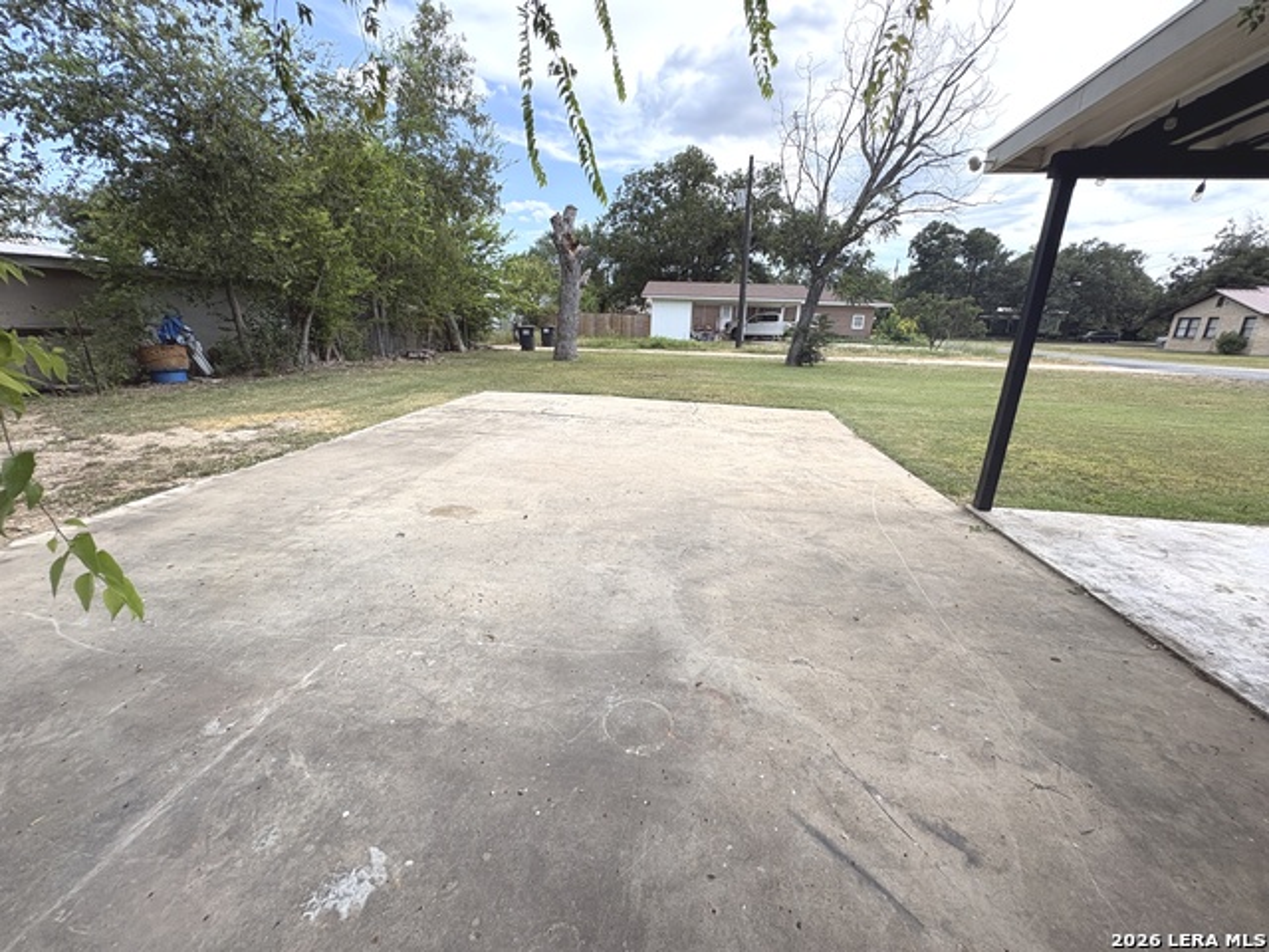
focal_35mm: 14
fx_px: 513
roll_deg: -2.1
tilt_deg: -16.9
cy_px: 476
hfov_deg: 102.1
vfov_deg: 85.7
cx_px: 634
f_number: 2.2
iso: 40
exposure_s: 1/879
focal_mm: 2.22
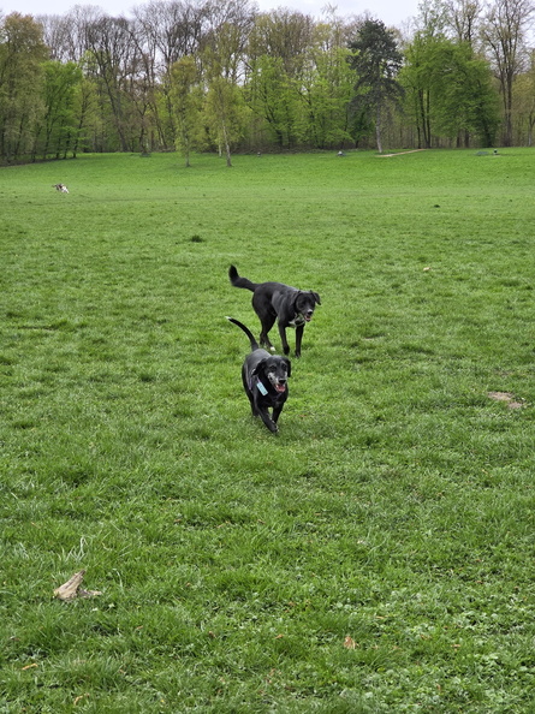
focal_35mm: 69
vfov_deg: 28.2
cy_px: 357
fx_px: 1423
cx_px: 268
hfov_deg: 21.3
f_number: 2.4
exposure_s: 1/366
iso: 25
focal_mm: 7
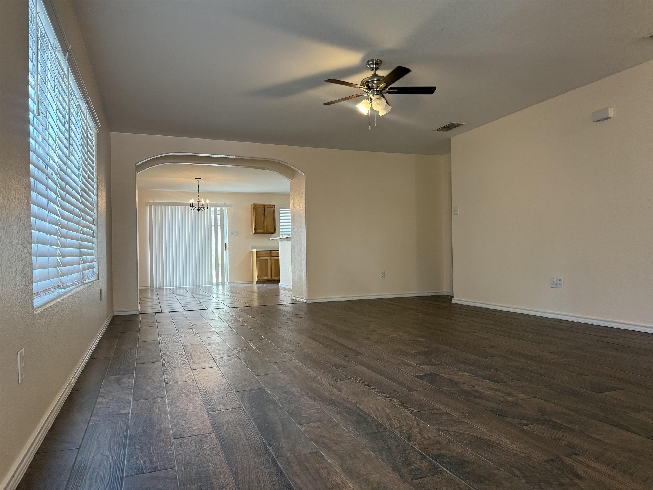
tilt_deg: +1.2
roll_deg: +1.3
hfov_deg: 71.6
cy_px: 245
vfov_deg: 56.8
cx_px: 326
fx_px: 453
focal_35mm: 24
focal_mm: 6.76
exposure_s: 1/120
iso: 320
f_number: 1.78
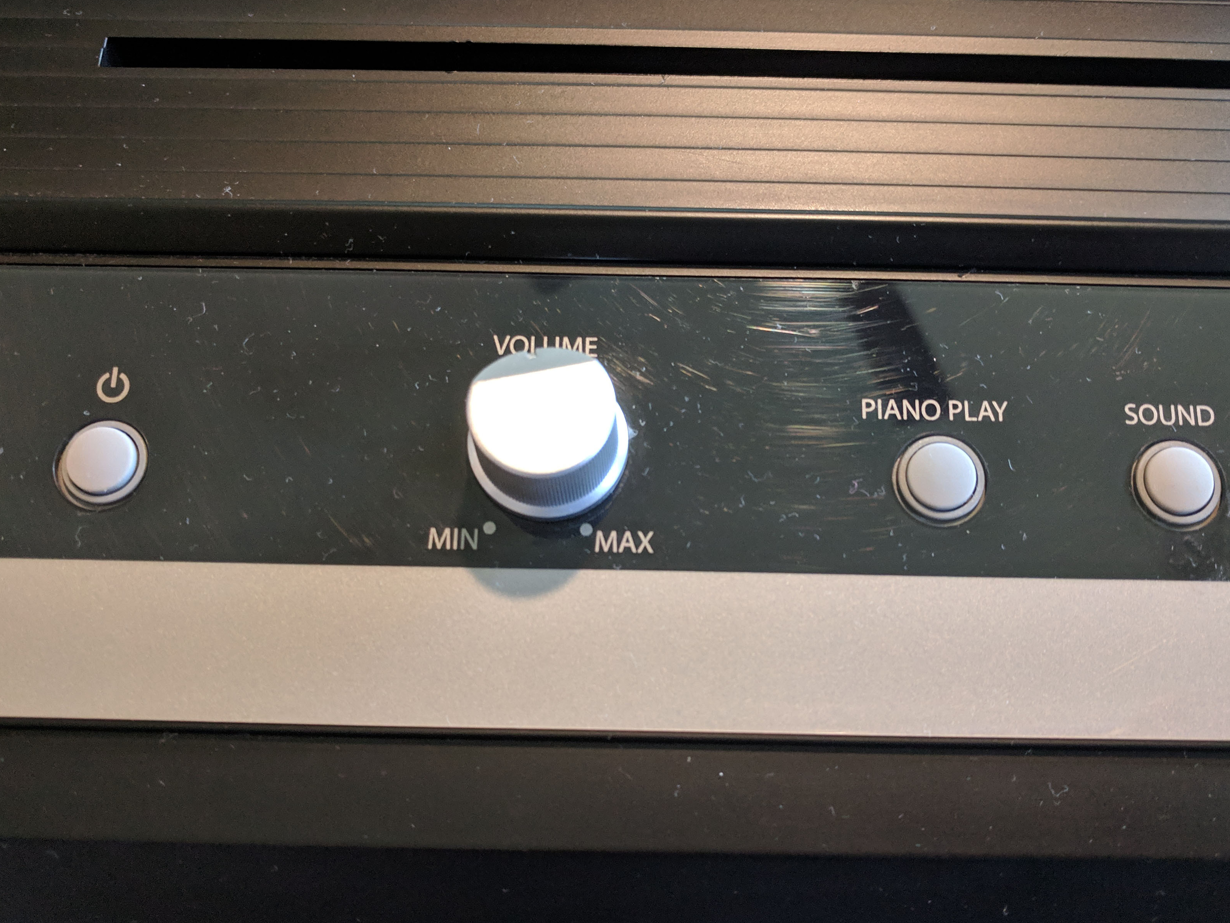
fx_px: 1173
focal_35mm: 33
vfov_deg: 42.9
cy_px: 488
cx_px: 640
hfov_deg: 55.3
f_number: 2
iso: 800
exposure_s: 1/30
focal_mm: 4.67
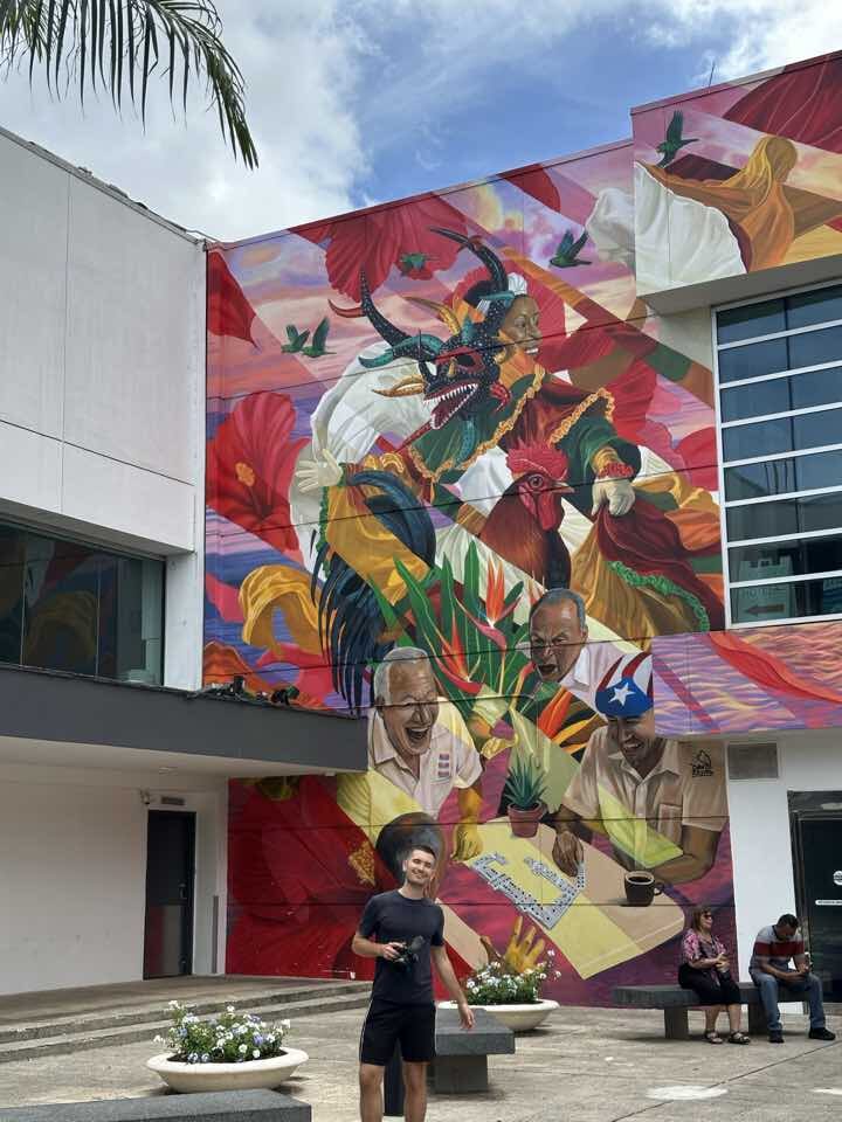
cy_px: 561
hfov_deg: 30.3
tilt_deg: +12.9
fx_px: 1557
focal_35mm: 48
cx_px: 421
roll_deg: -0.4
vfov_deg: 39.7
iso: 64
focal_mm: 6.86
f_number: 1.78
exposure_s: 1/2203
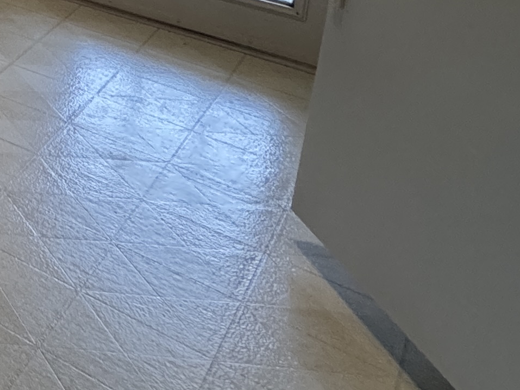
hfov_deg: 19.0
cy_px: -243
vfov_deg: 20.2
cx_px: -525
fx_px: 886
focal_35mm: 59
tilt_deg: -8.3
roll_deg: -0.4
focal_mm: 2.22
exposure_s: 1/120
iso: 250
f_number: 2.2
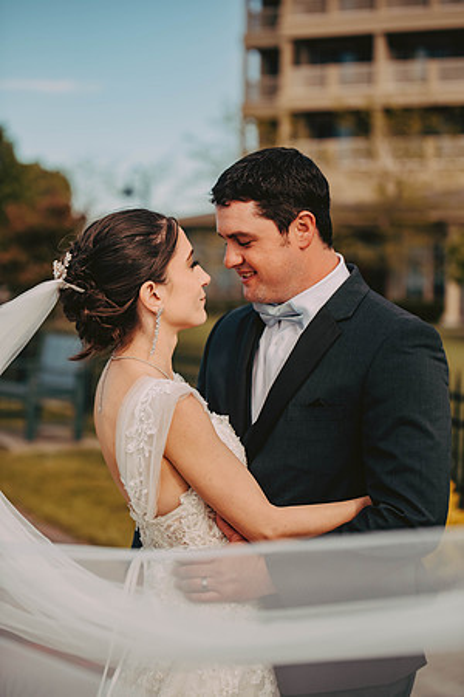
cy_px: 348
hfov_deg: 19.5
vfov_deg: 28.8
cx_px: 232
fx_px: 1353
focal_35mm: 70
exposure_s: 1/4000
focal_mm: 70
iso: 500
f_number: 2.8
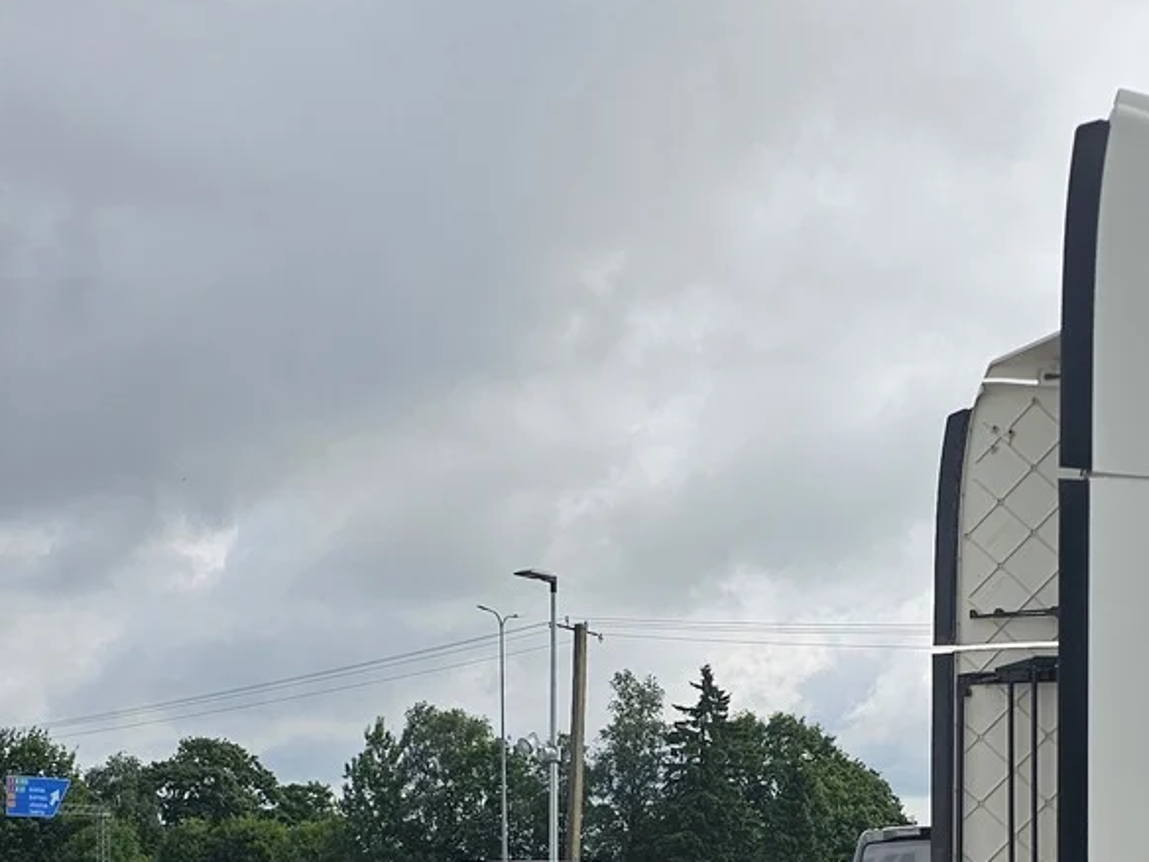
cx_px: 789
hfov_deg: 30.4
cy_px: 903
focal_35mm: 63
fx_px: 2091
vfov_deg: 22.2
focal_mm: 6.3
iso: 10
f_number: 1.7
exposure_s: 1/1232
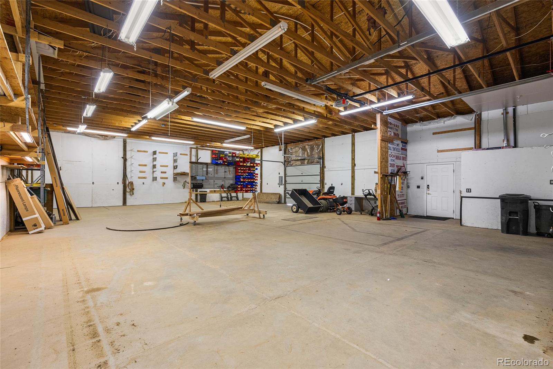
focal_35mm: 16
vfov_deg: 73.8
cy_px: 184
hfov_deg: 96.7
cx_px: 276
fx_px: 246
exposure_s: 1/50
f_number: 8
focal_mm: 16
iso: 200
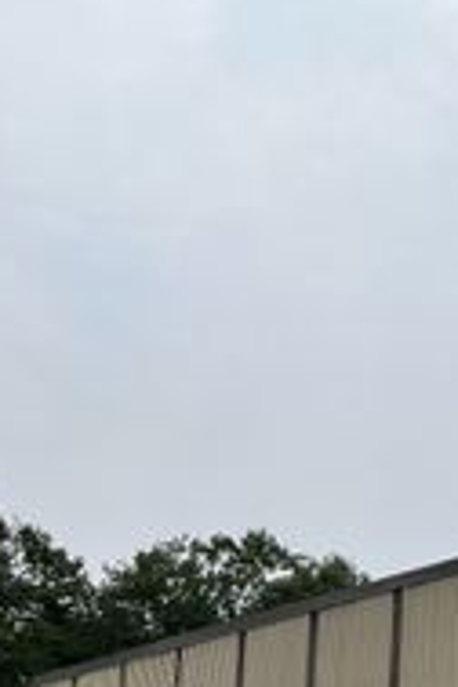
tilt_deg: +9.3
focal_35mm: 86
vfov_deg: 22.9
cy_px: 647
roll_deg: +0.0
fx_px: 1641
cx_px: 931
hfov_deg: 13.5
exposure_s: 1/6897
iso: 50
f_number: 1.6
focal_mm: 5.1
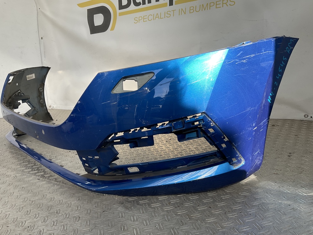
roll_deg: +4.2
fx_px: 262
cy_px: 118
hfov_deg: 61.7
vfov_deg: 48.2
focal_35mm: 29
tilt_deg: -13.5
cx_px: 156
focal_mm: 3
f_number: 1.8
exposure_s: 1/283
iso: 16
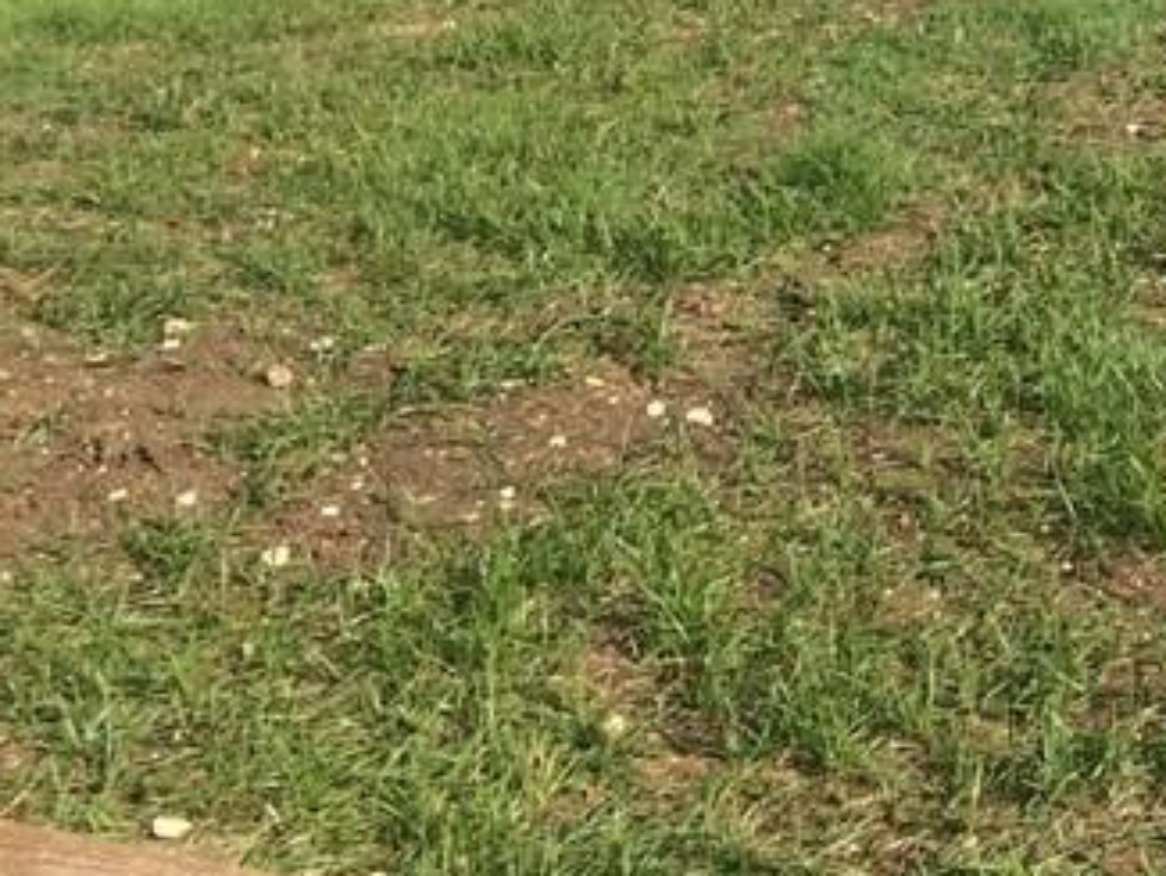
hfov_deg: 18.8
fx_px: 3067
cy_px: -186
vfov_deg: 15.6
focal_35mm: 91
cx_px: 1788
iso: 32
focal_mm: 4.15
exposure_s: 1/1172
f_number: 2.2
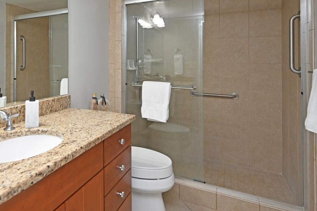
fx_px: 211
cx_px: 107
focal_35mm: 24
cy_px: 62
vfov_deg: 51.6
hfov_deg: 71.7
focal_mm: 14
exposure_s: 1/60
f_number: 4
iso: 250
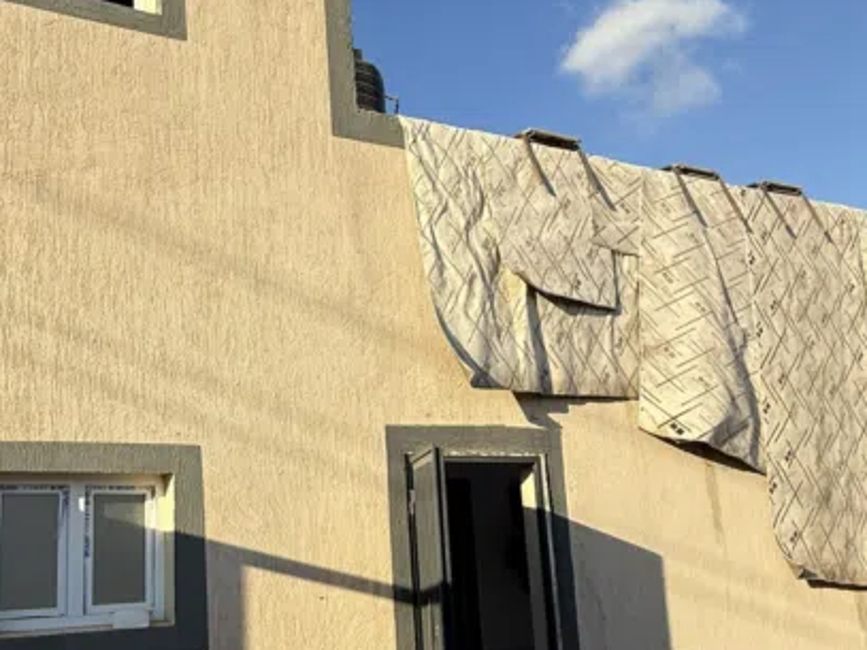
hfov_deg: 71.3
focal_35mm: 22
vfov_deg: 60.2
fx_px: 551
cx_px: 219
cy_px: 407
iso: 50
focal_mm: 2.22
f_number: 2.2
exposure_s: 1/1901
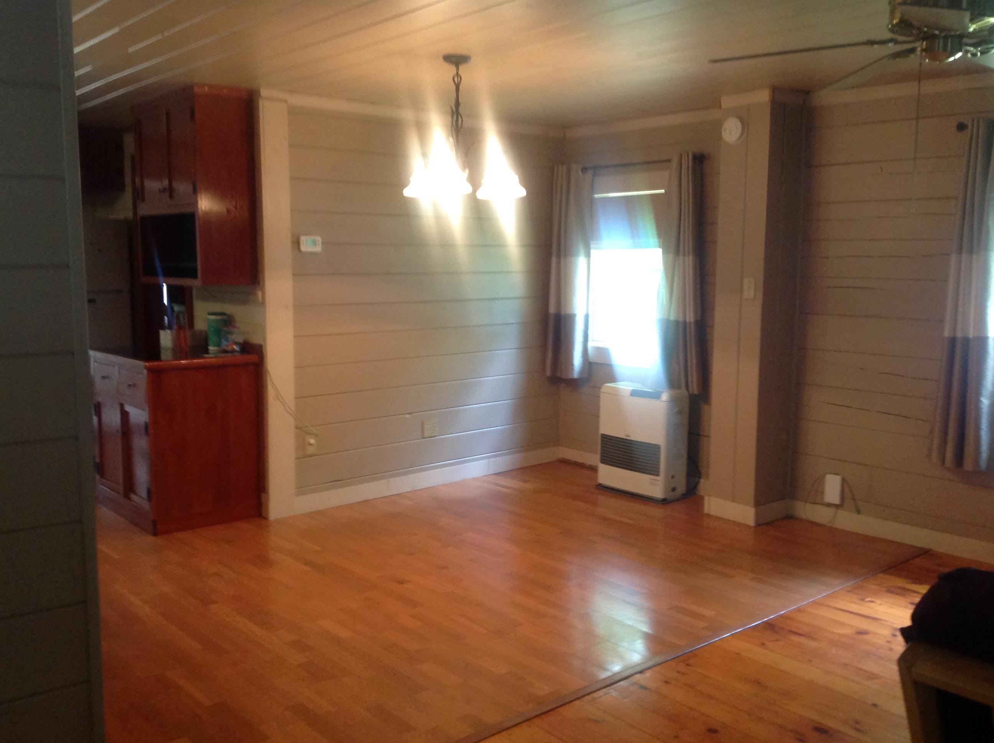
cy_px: 372
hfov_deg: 52.7
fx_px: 1004
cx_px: 497
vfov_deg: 40.6
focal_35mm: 35
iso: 250
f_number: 2.4
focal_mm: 4.28
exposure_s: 1/15
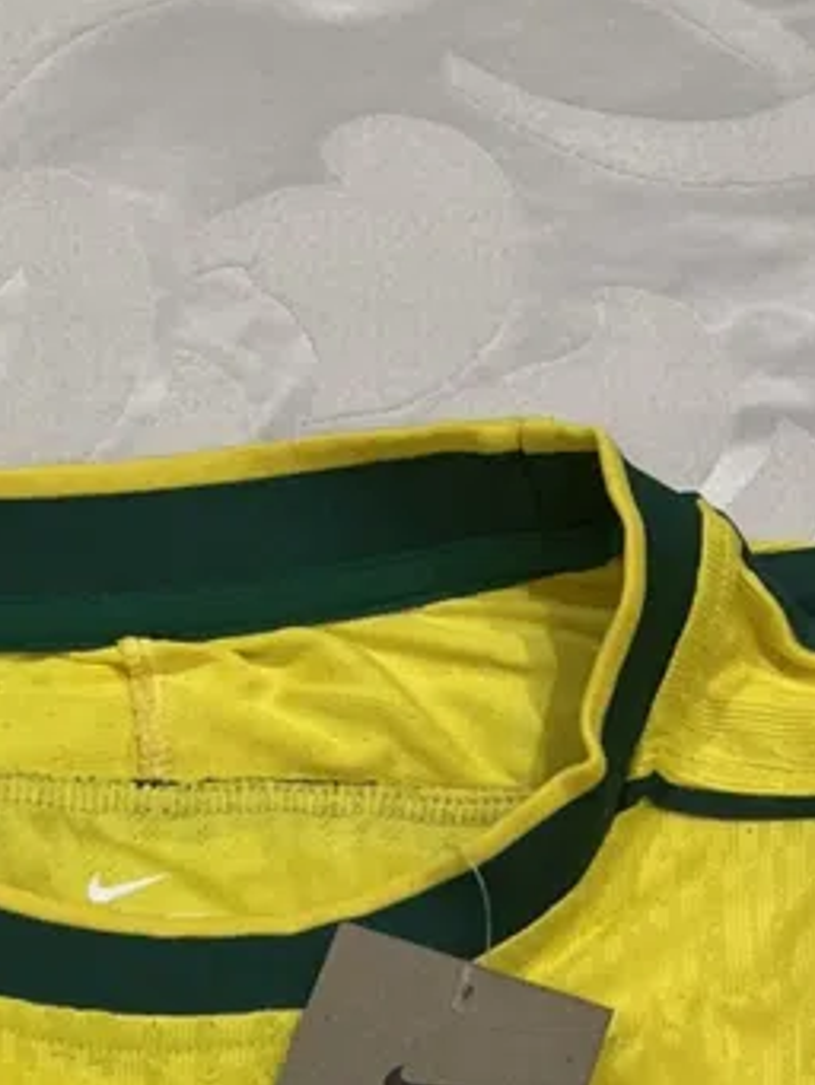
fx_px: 3263
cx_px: 197
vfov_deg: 15.3
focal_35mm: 104
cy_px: 2140
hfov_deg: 14.2
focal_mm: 4.2
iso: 100
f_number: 1.6
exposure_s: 1/100
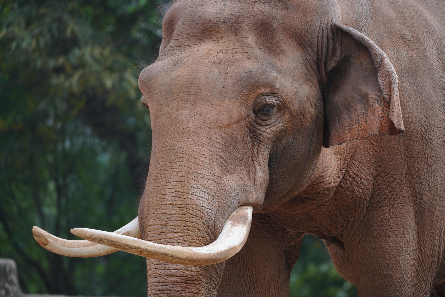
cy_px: 148
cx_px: 222
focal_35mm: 347
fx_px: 4290
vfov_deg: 4.0
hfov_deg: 5.9
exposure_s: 1/250
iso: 250
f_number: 5.6
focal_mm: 347
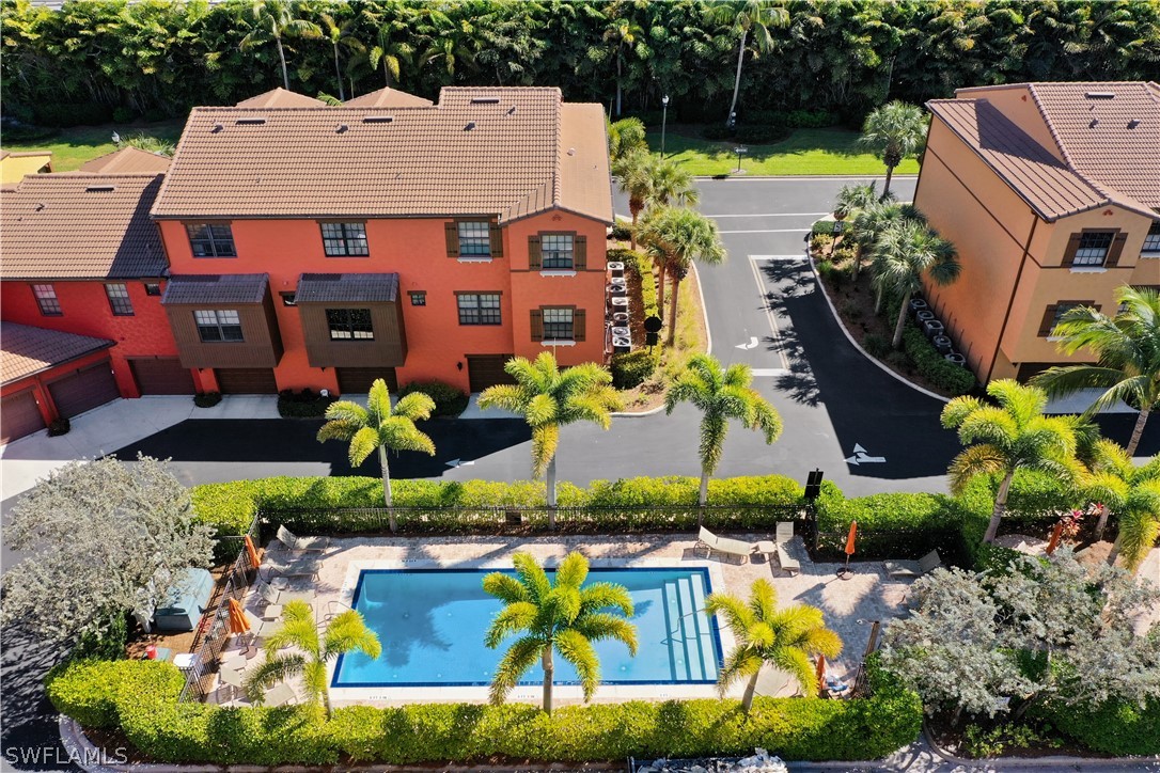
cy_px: 386
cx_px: 580
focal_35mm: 28
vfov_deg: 46.4
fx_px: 902
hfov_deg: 65.5
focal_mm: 10.26
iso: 100
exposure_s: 1/320
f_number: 5.6
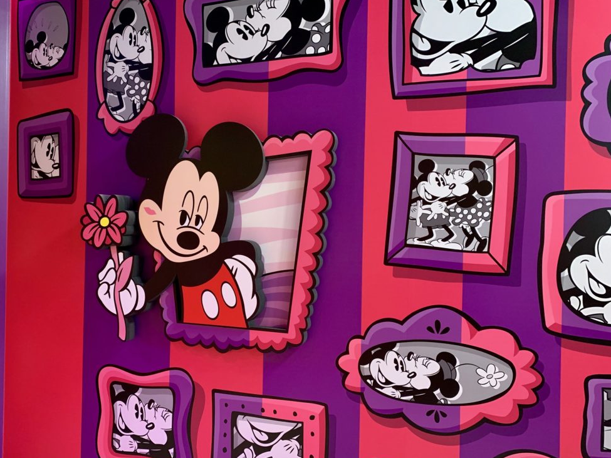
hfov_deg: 56.4
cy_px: 234
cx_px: 247
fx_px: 565
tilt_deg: -0.3
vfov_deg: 44.1
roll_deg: -1.8
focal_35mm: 32
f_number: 1.8
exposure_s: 1/50
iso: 400
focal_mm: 4.25
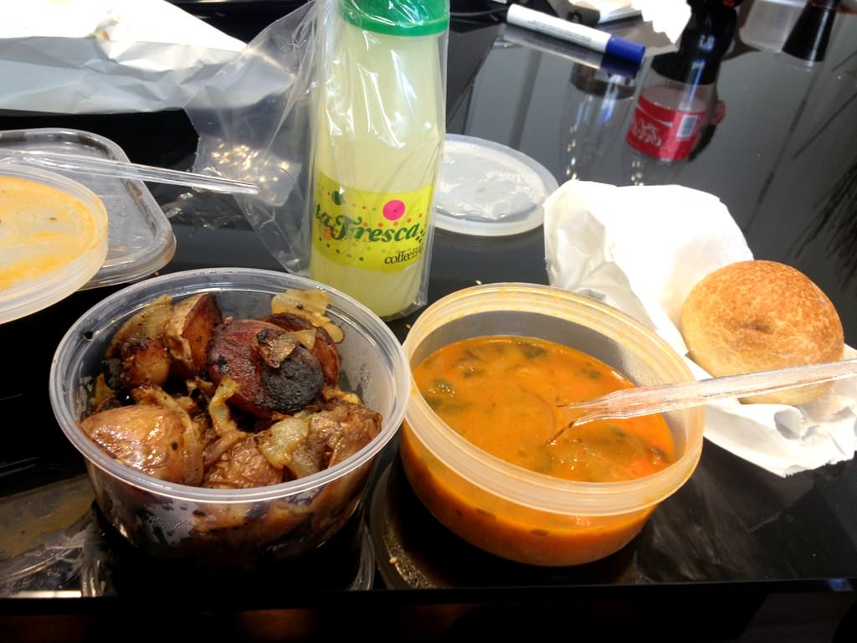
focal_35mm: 35
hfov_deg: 52.6
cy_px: 322
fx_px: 867
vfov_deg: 40.7
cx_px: 428
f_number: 2.4
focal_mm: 4.28
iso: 50
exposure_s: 1/20
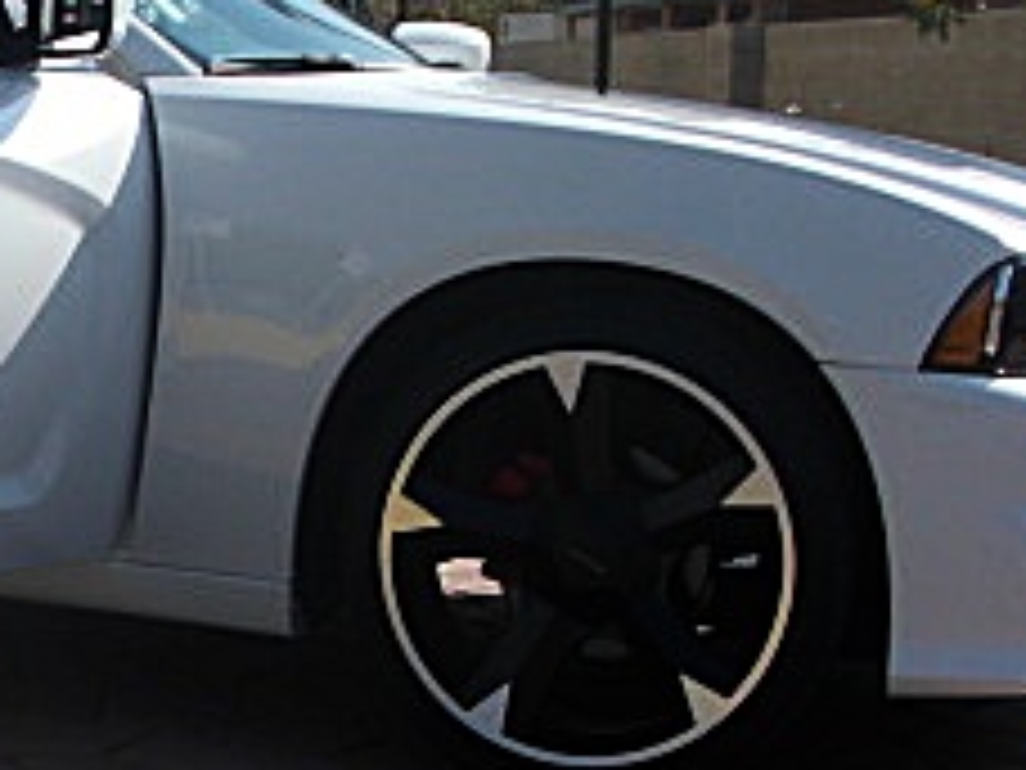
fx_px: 2994
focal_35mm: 101
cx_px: -58
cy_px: 531
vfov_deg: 14.6
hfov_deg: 18.8
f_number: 7.9
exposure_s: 1/160
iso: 50
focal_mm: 6.3
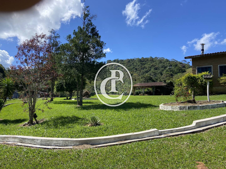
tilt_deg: +7.1
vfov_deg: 53.1
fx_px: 170
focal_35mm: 26
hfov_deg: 67.3
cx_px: 113
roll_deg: -2.7
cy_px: 84
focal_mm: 4.25
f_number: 1.8
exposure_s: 1/1898
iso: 32
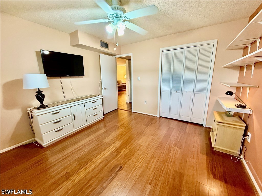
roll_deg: +0.9
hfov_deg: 102.1
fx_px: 106
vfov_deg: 85.7
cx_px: 131
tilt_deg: -10.6
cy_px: 98
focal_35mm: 14
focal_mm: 2.22
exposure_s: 1/60
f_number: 2.2
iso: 320
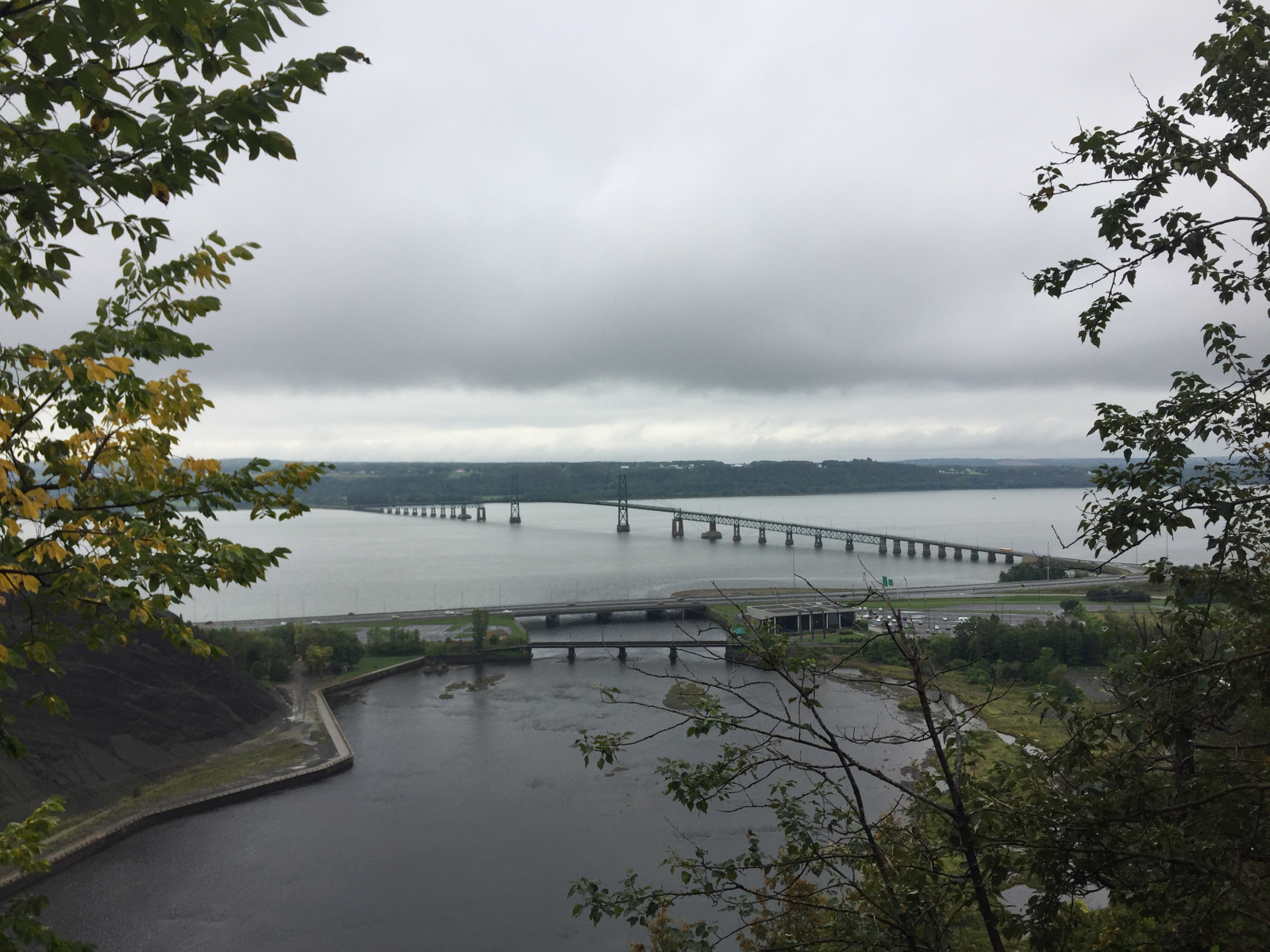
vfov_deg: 48.2
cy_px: 476
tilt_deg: -0.3
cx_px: 635
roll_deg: +0.5
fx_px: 1064
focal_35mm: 29
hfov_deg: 61.7
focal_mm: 4.15
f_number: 2.2
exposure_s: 1/366
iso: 32
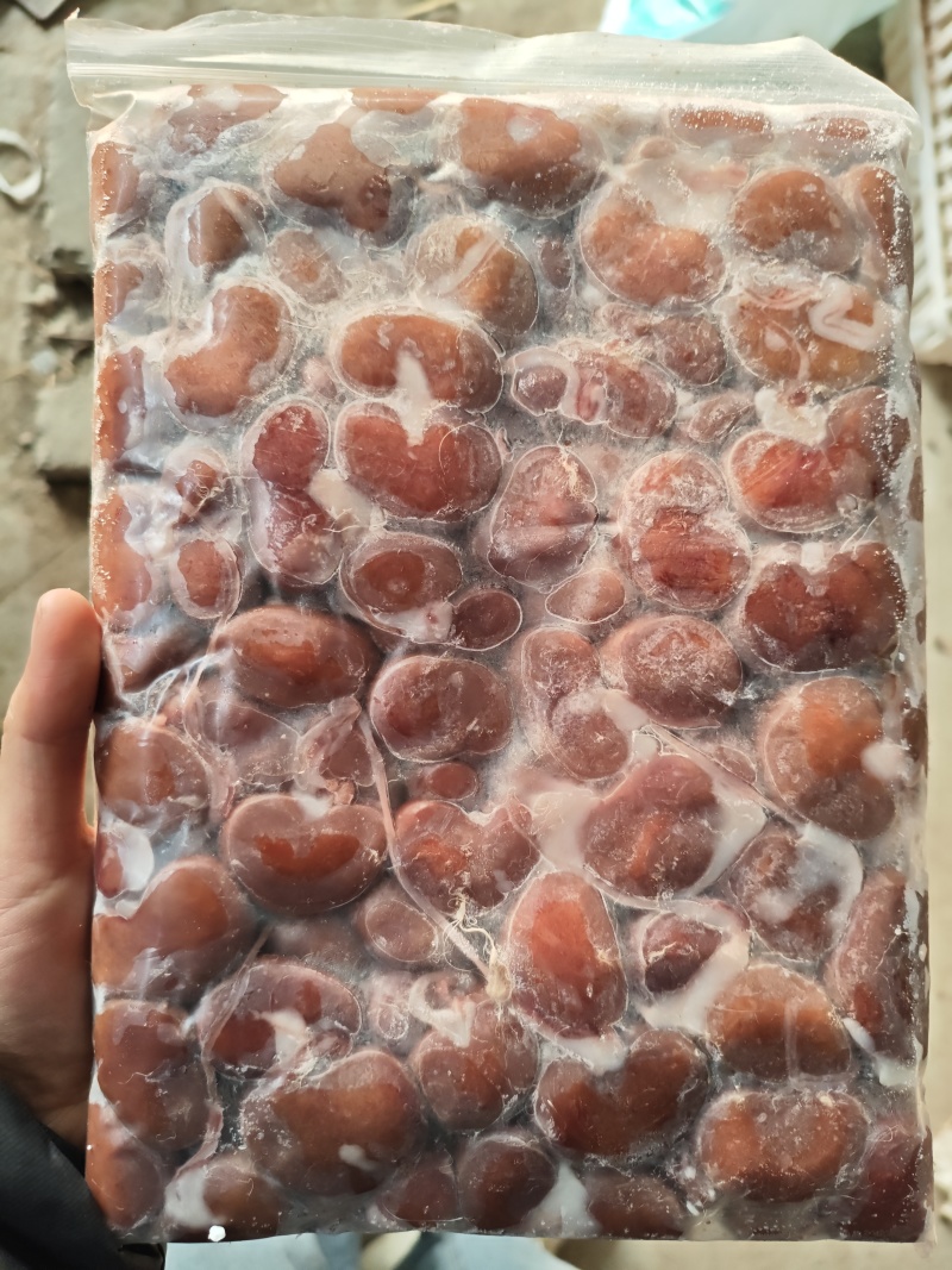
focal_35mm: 26
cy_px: 635
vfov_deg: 67.3
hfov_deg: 53.1
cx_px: 476
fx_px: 954
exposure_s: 1/100
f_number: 1.5
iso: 250
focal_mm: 4.94
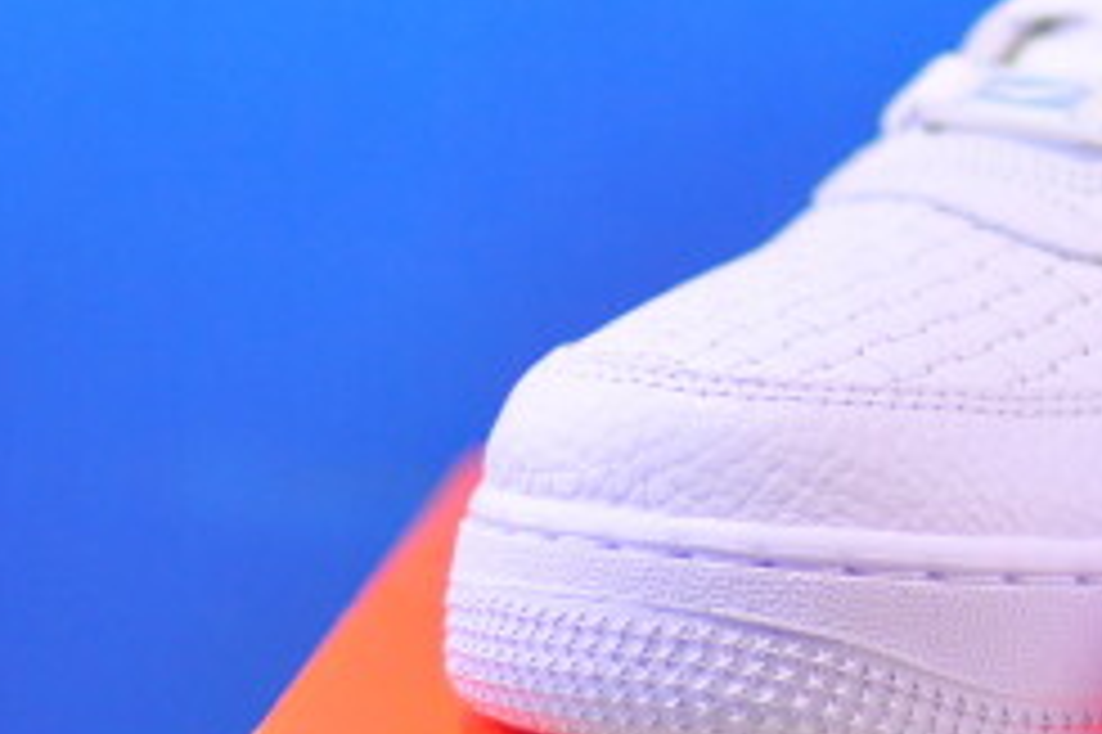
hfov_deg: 8.2
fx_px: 7494
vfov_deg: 5.6
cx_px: 1682
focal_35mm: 245
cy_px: -142
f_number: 2
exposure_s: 1/320
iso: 250
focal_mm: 50
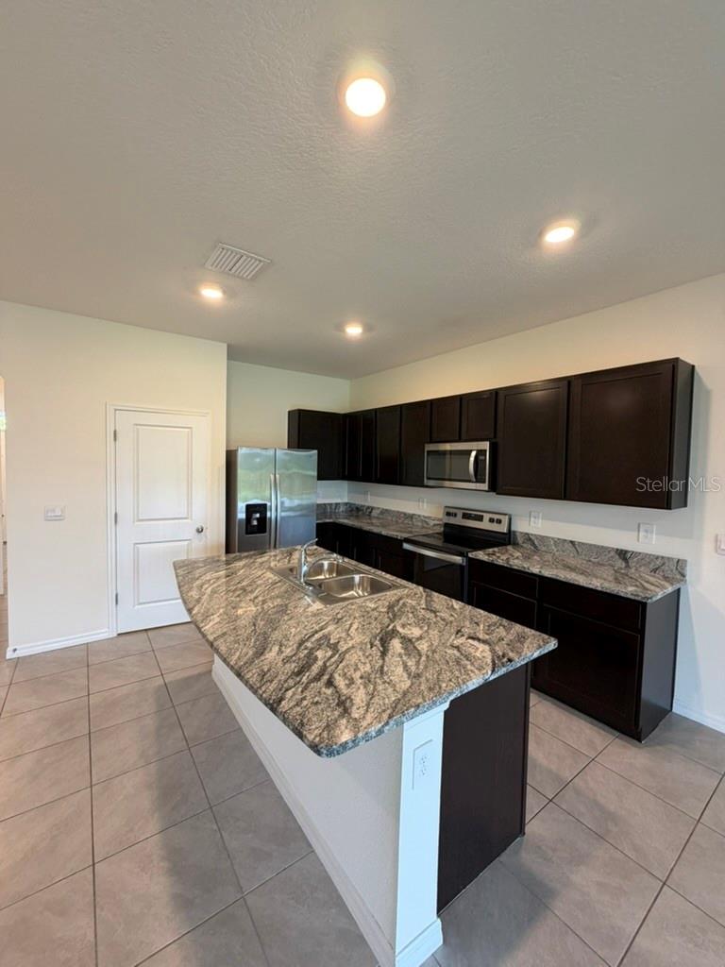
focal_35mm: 14
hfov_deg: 85.7
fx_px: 391
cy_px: 484
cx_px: 362
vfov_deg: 102.1
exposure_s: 1/60
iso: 200
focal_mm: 2.22
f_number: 2.2
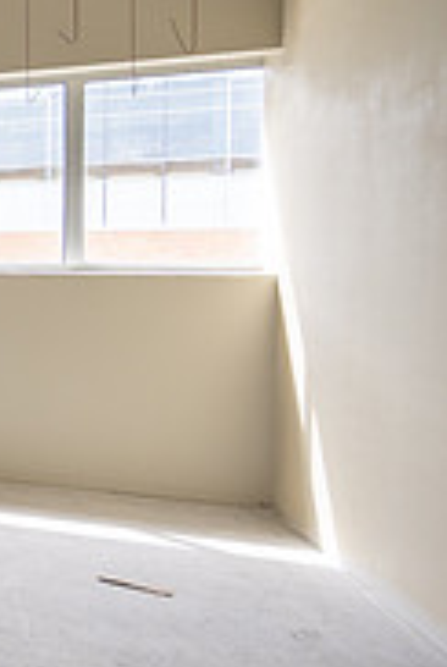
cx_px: -608
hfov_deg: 15.5
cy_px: 262
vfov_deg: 41.6
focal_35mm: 47
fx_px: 872
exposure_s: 1/200
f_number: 4
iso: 160
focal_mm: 14
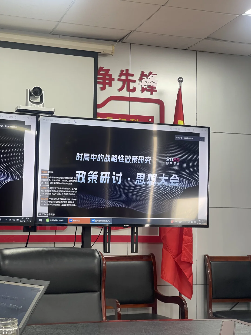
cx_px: 126
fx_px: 619
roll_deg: -0.9
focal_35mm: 64
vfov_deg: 30.3
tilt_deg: +4.6
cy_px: 168
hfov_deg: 22.9
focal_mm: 7.5
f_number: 2.2
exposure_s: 1/50
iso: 100
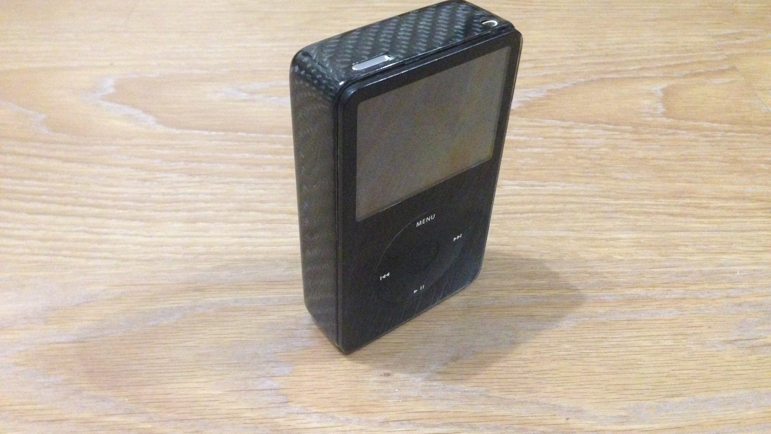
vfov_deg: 32.8
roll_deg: +0.6
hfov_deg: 55.3
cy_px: 197
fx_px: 736
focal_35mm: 36
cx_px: 386
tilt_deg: -39.4
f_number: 2.4
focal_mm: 4.12
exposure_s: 1/15
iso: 500
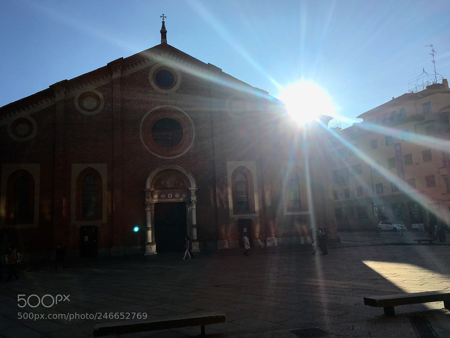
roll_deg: +2.7
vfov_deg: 48.2
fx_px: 377
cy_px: 169
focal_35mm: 29
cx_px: 225
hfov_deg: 61.7
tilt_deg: +10.0
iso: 25
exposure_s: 1/3344
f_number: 2.2
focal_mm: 4.15
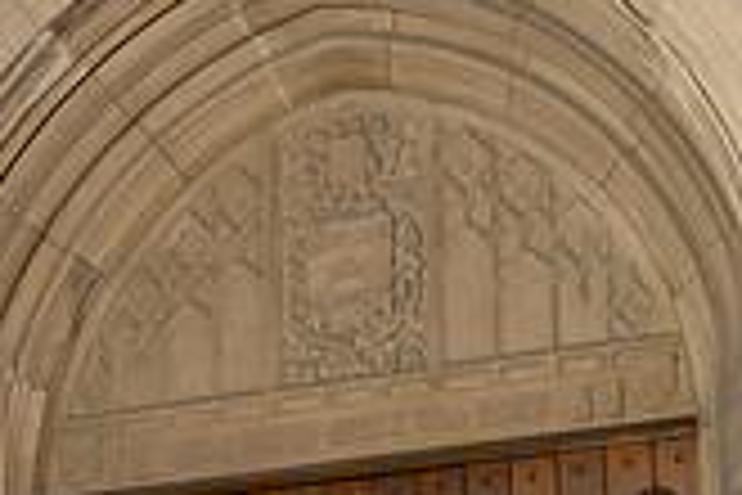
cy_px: 808
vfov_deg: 11.8
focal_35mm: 109
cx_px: 277
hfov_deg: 18.7
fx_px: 2246
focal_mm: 24
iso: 400
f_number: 4
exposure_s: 1/200
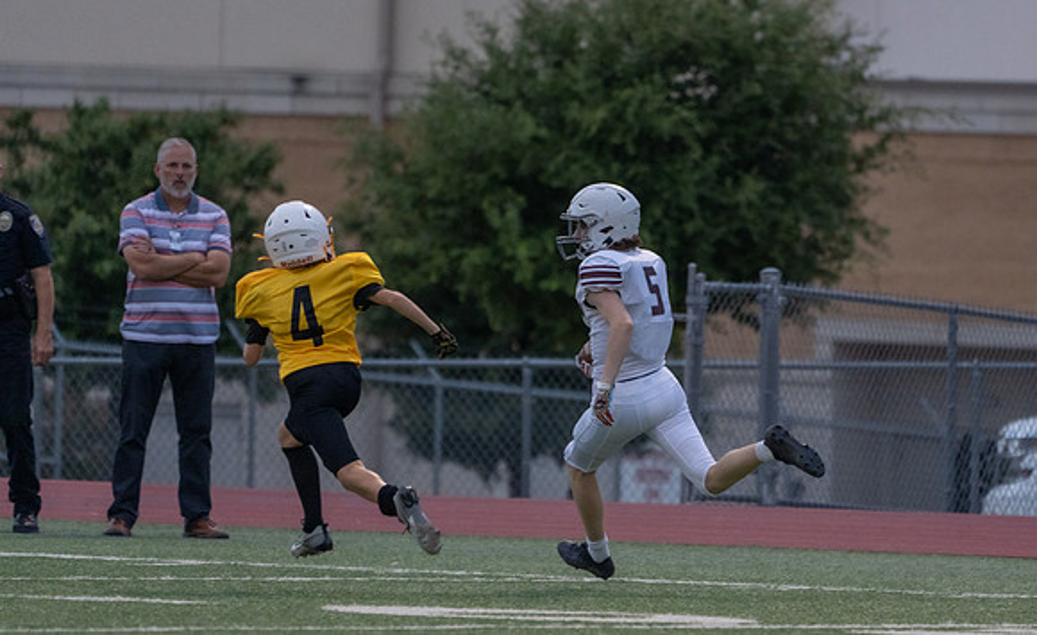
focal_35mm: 532
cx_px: 666
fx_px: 14941
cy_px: 347
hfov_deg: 4.0
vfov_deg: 2.4
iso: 3200
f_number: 5.6
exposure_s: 1/1000
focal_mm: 400
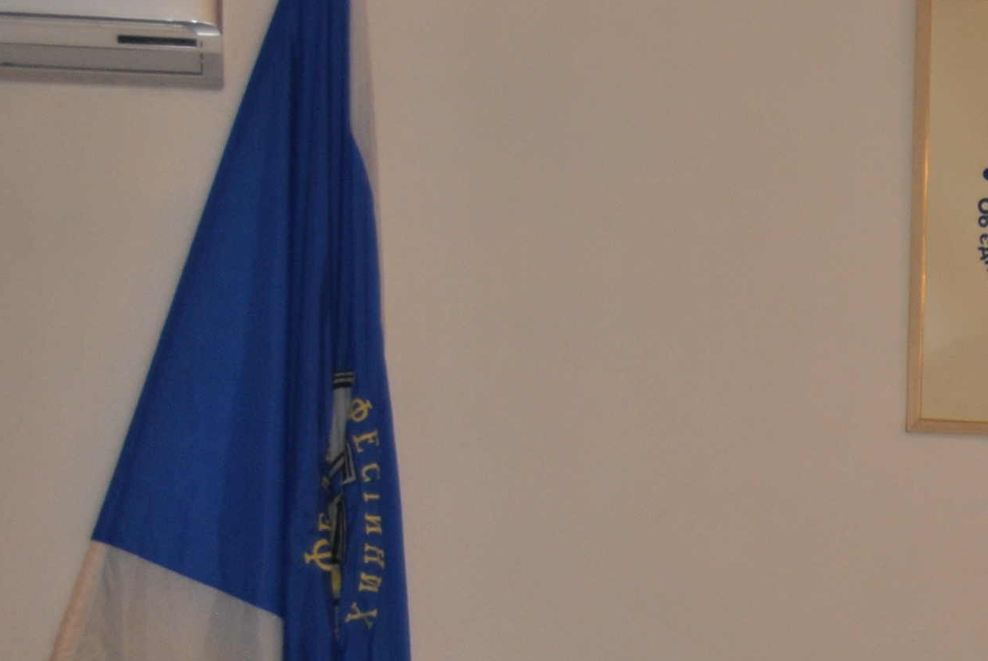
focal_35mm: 139
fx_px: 3819
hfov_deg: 14.1
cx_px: 1302
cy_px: 864
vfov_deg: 9.7
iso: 200
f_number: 4.2
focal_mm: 30
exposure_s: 1/60
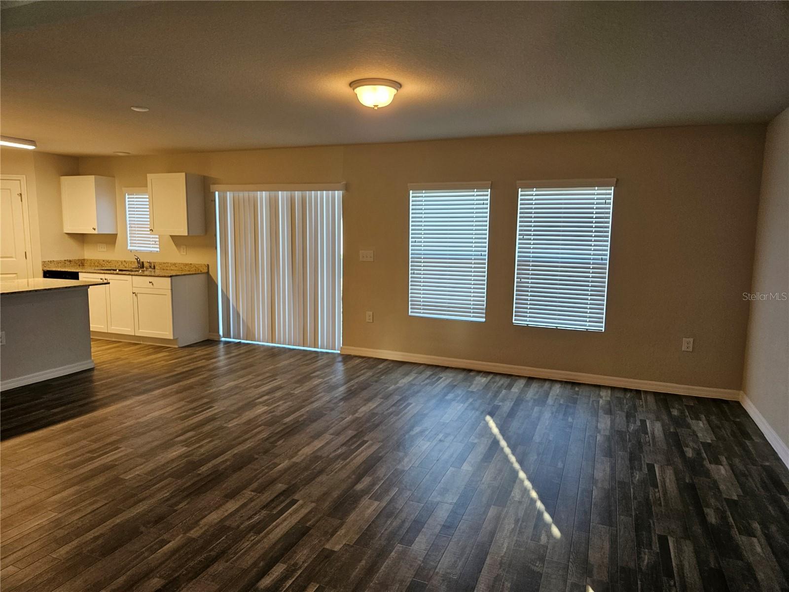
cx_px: 394
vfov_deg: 58.9
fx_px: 524
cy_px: 296
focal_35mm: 23
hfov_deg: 73.9
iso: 320
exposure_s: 1/120
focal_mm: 5.4
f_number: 1.8
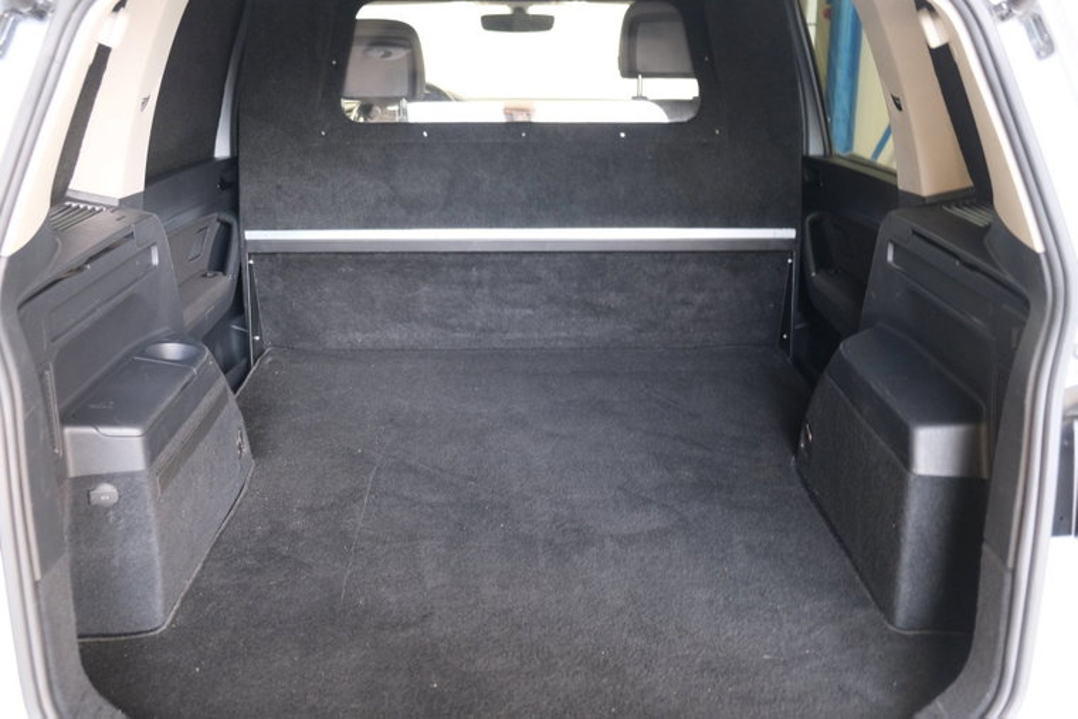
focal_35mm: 38
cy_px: 360
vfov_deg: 35.1
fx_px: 1138
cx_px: 539
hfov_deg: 50.7
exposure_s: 1/30
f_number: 3.2
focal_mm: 25.4
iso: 1250
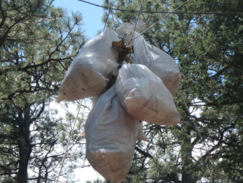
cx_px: 120
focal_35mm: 115
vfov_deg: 12.9
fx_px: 808
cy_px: 90
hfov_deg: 17.1
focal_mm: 18.7
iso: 125
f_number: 5.7
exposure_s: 1/320
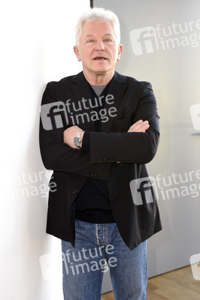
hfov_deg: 22.6
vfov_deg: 33.4
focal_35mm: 60
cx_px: 100
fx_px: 501
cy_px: 150
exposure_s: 1/160
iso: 640
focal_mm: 40
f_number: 4.5
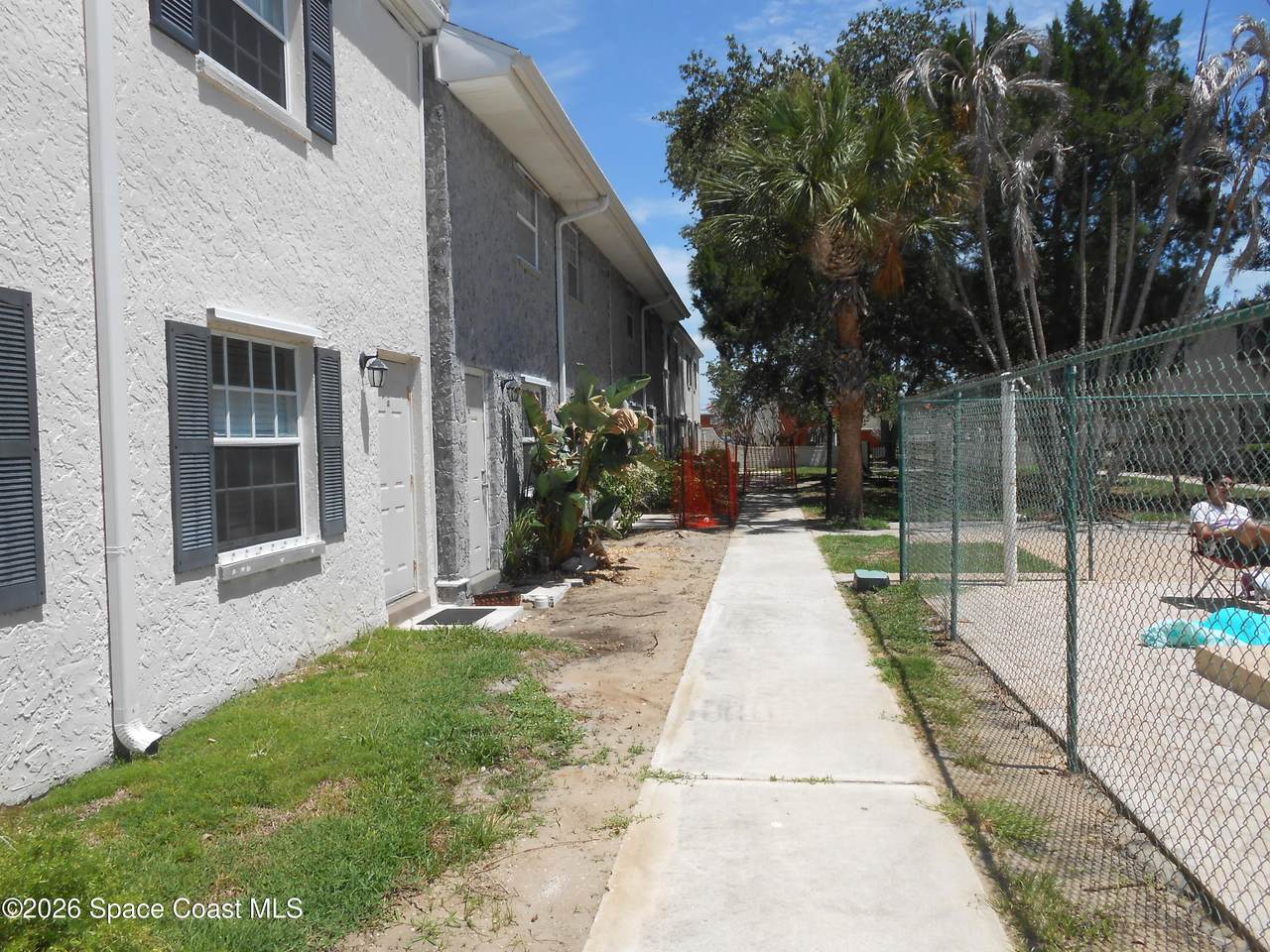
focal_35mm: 26
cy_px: 476
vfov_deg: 53.1
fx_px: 954
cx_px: 635
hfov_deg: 67.3
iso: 80
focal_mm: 4.6
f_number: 3.5
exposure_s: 1/1250
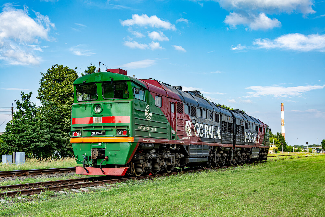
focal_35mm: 45
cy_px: 108
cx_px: 162
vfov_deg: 29.9
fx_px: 406
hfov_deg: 43.6
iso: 250
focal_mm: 30
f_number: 6.3
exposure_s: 1/400
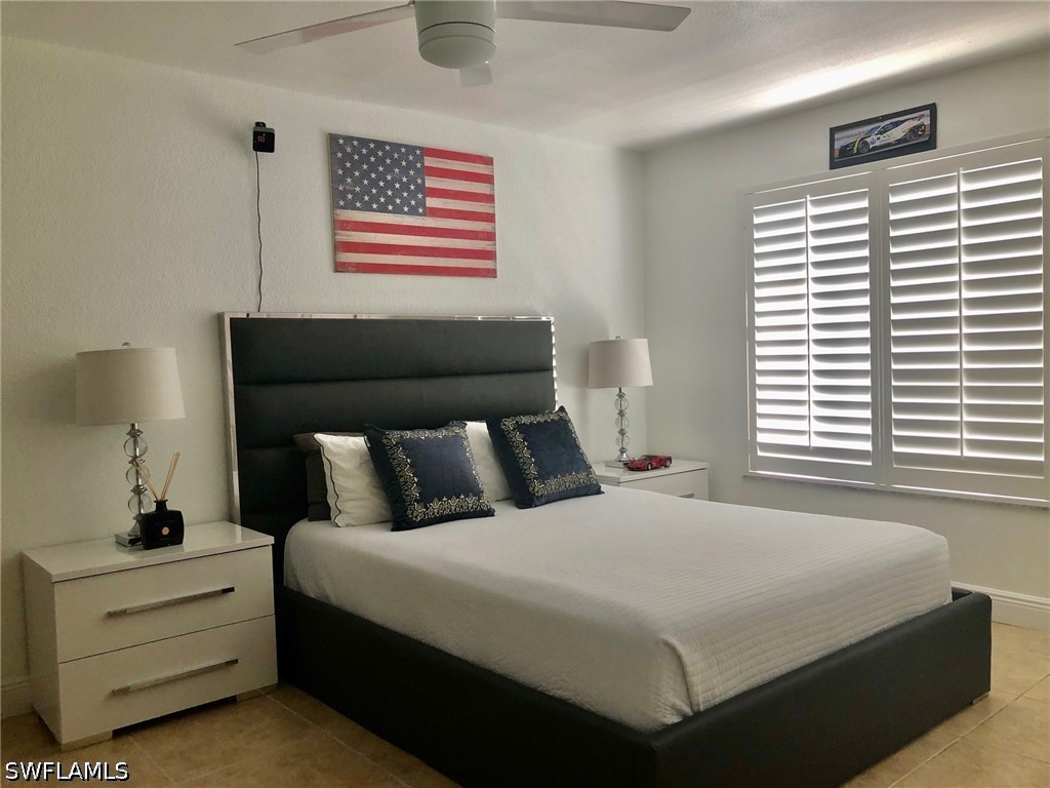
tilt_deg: -3.6
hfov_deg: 63.4
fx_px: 849
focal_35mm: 28
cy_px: 394
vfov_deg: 49.7
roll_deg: +1.7
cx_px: 525
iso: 40
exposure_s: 1/20
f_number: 1.8
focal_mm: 3.99
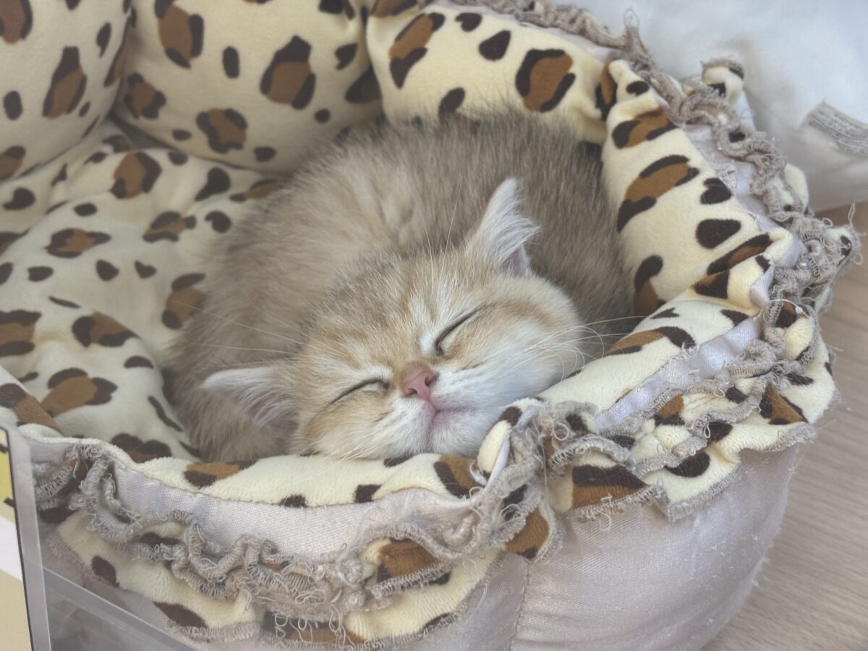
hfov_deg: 36.8
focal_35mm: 52
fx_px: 1304
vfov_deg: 28.0
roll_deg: -10.4
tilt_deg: -42.8
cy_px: 326
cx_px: 434
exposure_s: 1/50
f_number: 1.6
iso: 80
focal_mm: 5.96
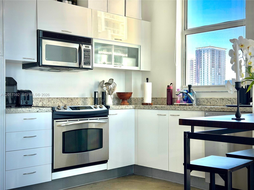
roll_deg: +0.3
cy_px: 95
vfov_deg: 30.3
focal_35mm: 48
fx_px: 352
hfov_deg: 39.7
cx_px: 127
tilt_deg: -0.9
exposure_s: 1/409
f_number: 1.78
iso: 80
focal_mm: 6.76
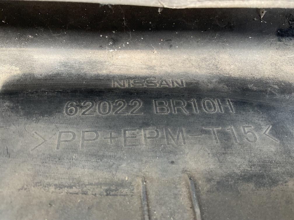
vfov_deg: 48.2
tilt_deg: -53.0
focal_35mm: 29
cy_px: 110
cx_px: 147
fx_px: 246
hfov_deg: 61.7
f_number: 1.8
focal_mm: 3
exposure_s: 1/100
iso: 64
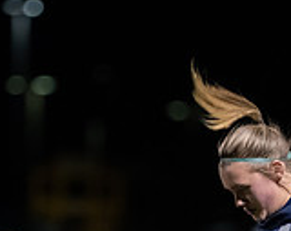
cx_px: 132
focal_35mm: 921
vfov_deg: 1.7
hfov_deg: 2.1
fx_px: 7908
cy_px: 304
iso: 5000
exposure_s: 1/1000
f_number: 2.8
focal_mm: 182
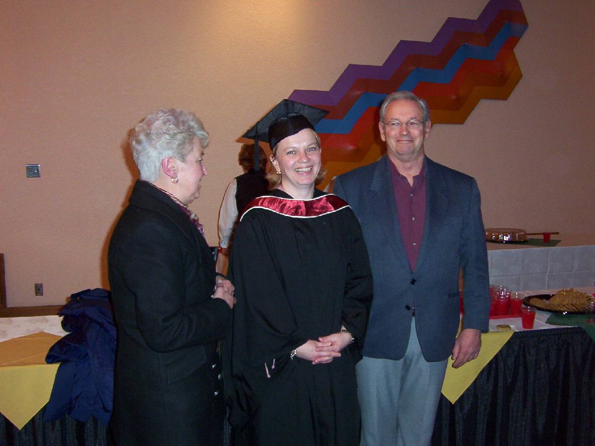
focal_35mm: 36
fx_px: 619
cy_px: 223
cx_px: 298
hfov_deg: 51.4
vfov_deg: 39.7
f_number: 2.76
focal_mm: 5.54
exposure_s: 1/30
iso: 140
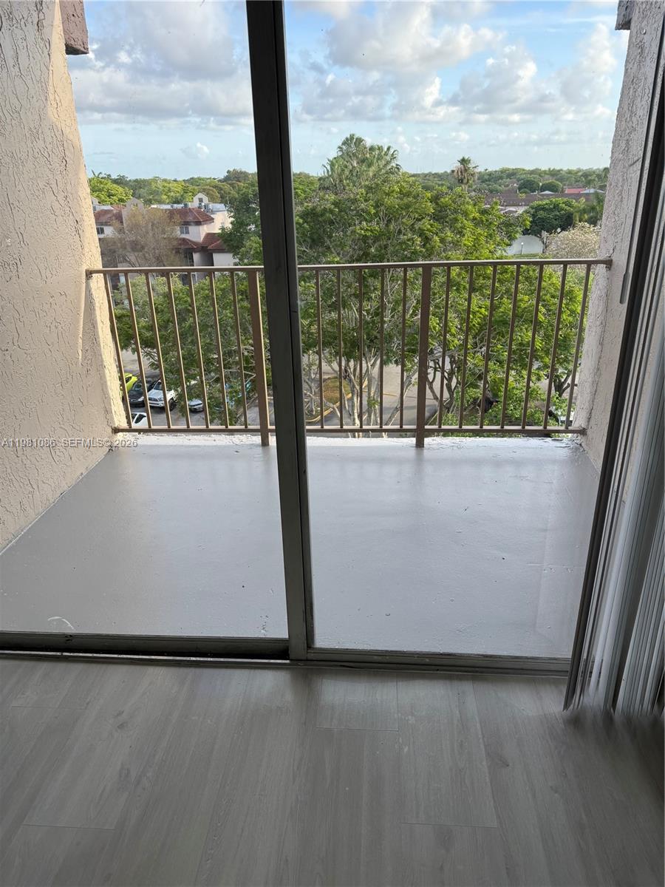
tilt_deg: -23.1
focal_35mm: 24
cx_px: 332
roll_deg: +1.4
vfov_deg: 71.6
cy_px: 444
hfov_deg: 56.8
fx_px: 615
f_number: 1.78
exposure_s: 1/813
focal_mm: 6.76
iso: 100
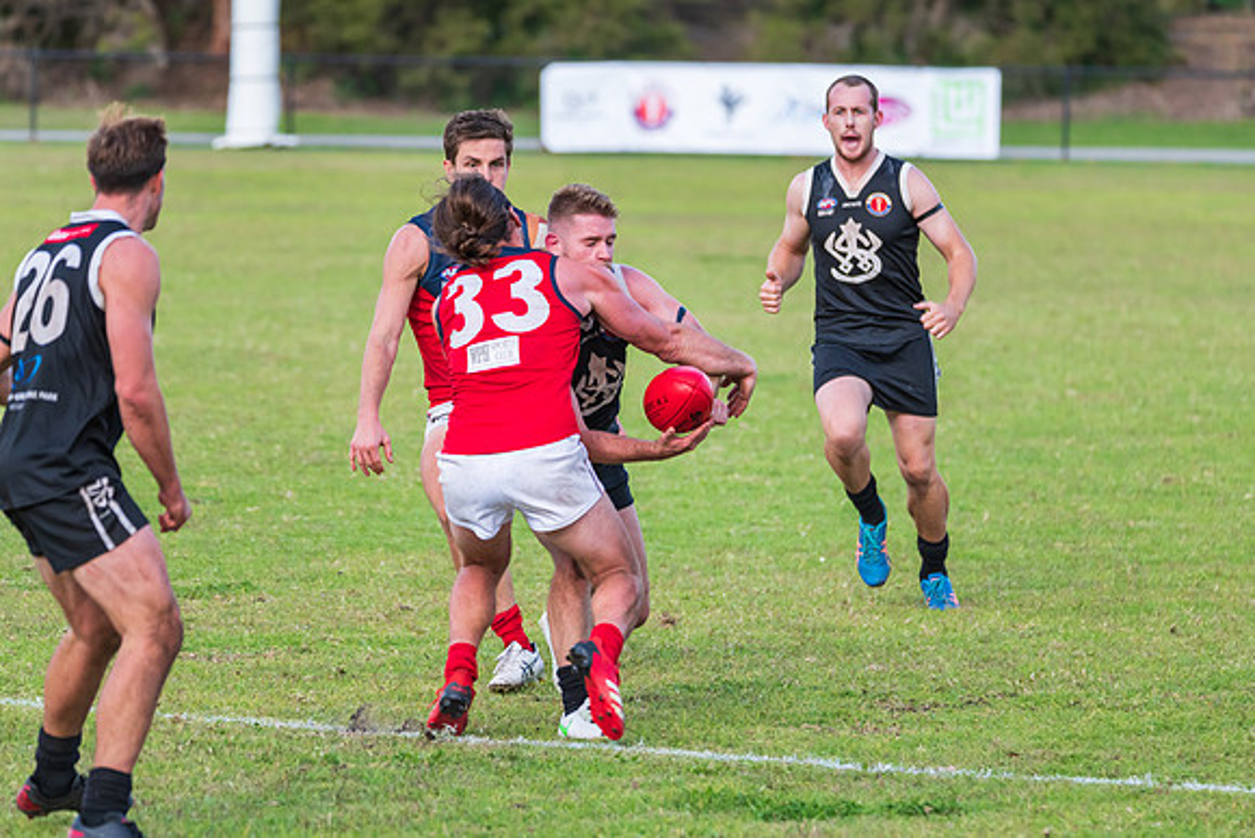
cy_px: 404
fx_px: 10122
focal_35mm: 290
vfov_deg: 4.7
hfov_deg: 7.1
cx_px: 651
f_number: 6.3
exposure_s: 1/1250
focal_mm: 280
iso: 800
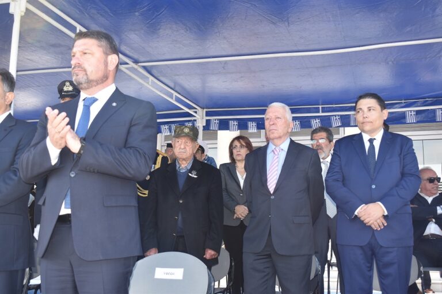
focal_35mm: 46
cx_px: 221
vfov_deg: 28.9
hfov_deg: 42.3
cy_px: 147
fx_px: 571
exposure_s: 1/125
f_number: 5.6
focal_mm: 31
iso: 280
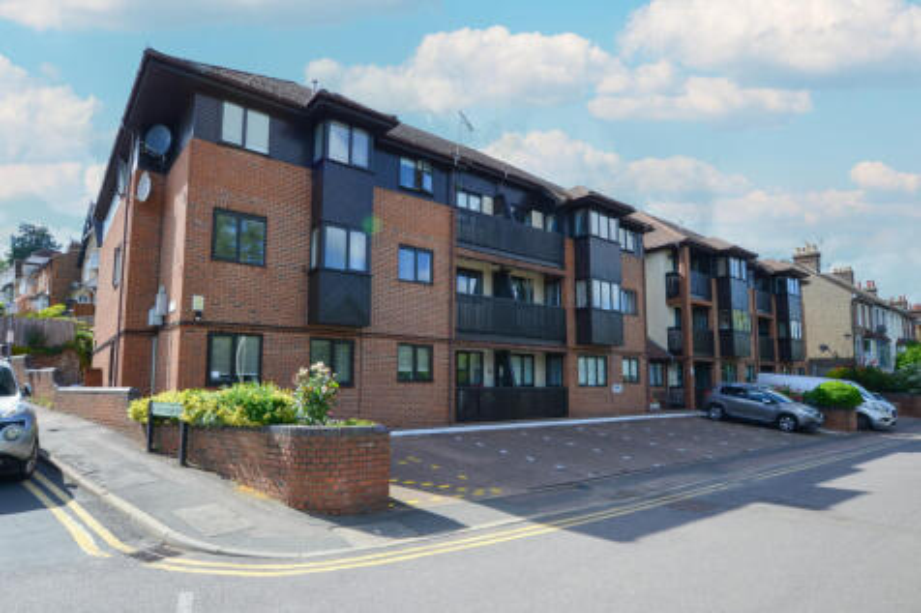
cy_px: 306
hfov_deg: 85.4
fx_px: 499
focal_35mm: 20
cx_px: 460
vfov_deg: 63.2
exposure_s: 1/125
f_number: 11
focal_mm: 13
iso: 250
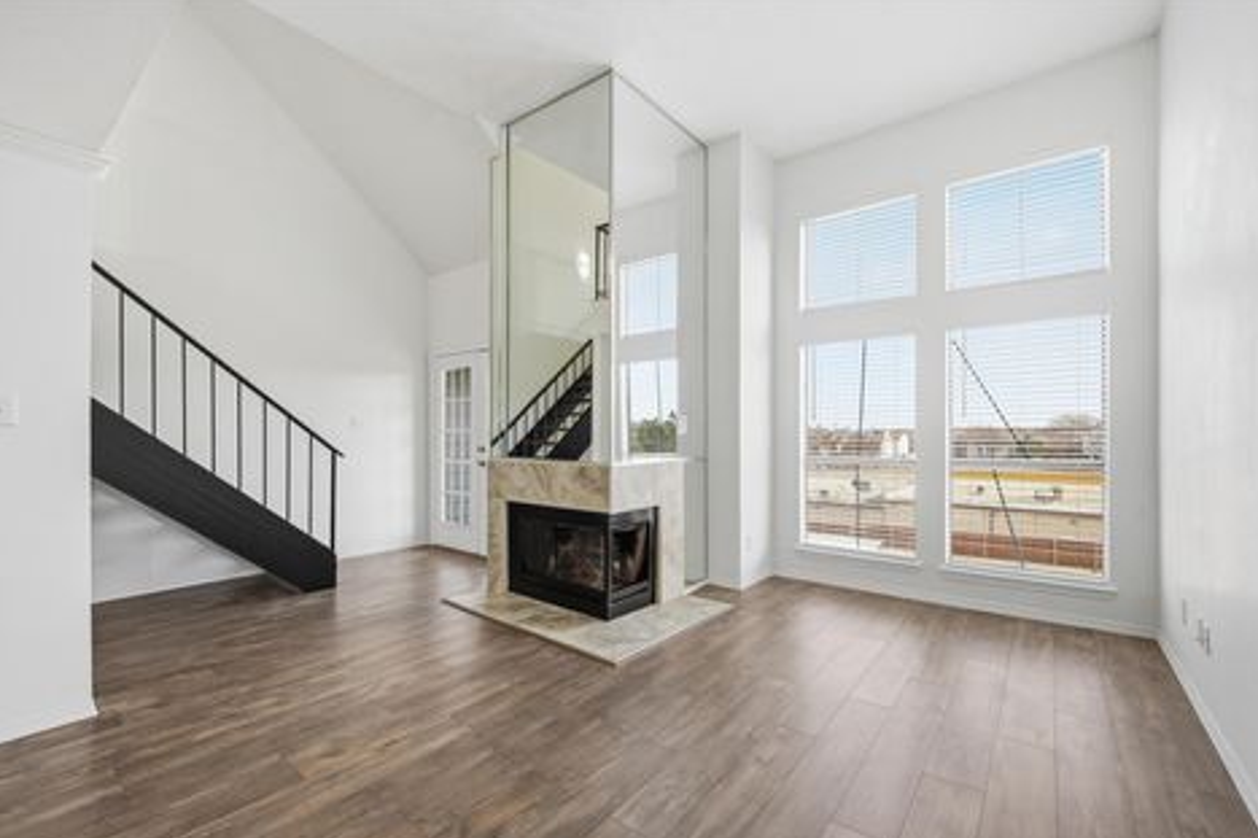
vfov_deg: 77.2
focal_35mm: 15
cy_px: 443
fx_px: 524
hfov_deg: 100.4
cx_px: 628
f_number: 9
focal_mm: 14
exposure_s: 1/3200
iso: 500
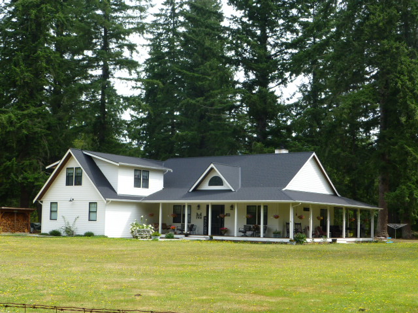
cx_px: 209
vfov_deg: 25.2
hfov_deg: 33.2
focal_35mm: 58
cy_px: 156
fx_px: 700
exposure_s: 1/200
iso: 100
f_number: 4.7
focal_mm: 10.3
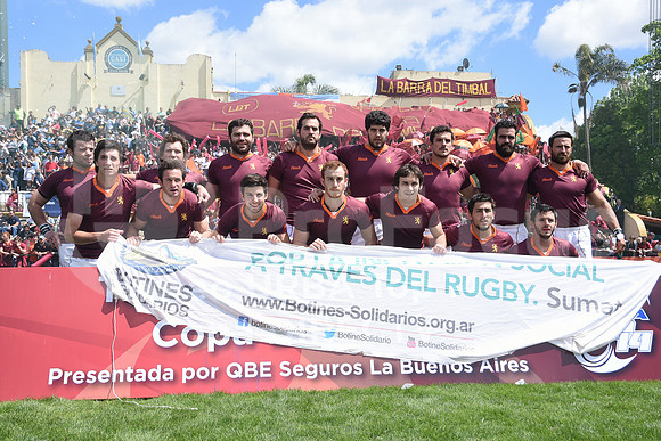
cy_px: 220
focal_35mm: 38
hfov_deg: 51.3
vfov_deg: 35.5
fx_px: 689
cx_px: 330
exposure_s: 1/800
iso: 320
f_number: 6.3
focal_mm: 25
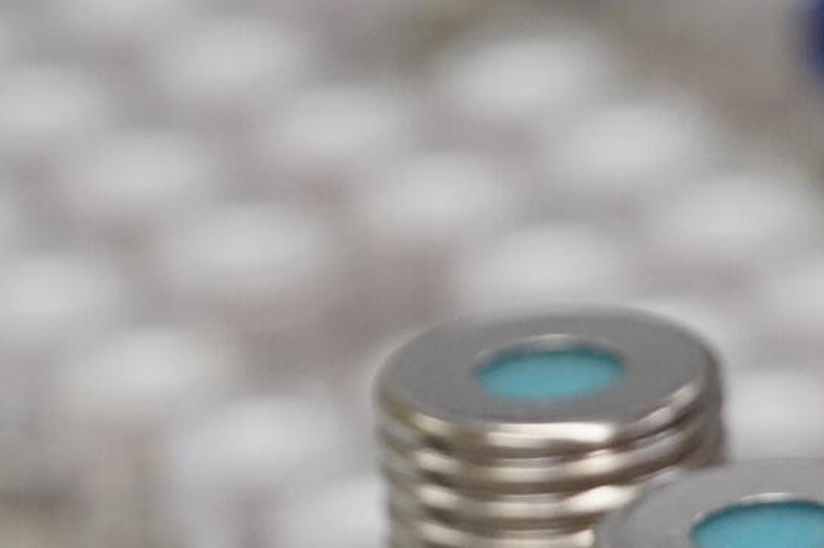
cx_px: 913
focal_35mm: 612
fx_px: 13999
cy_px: 936
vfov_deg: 2.2
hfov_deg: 3.4
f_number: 5.6
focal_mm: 96
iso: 1250
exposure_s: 1/160
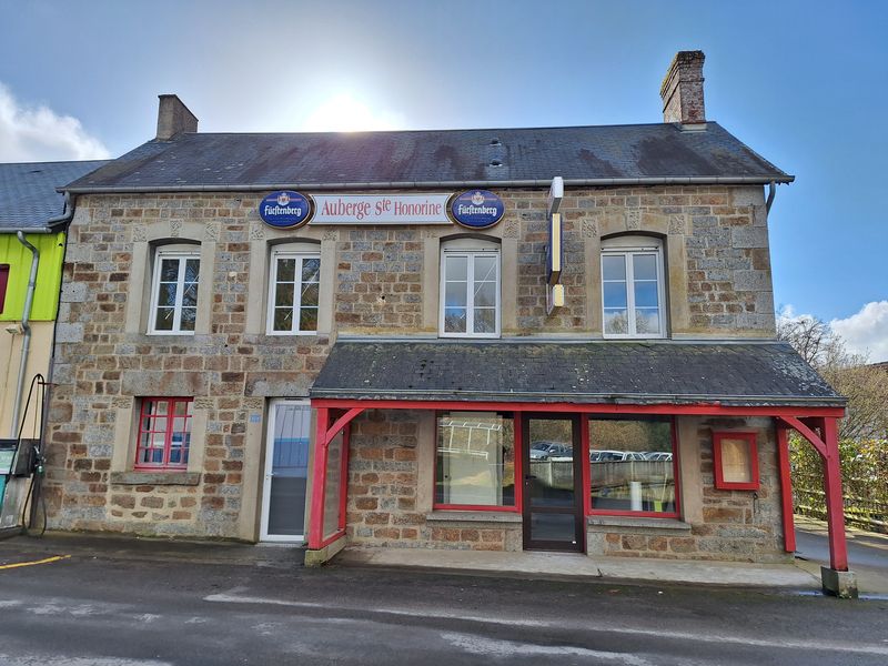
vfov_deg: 58.9
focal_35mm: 23
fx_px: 590
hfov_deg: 73.9
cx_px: 444
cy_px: 333
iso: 40
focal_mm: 5.54
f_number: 1.8
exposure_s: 1/1389
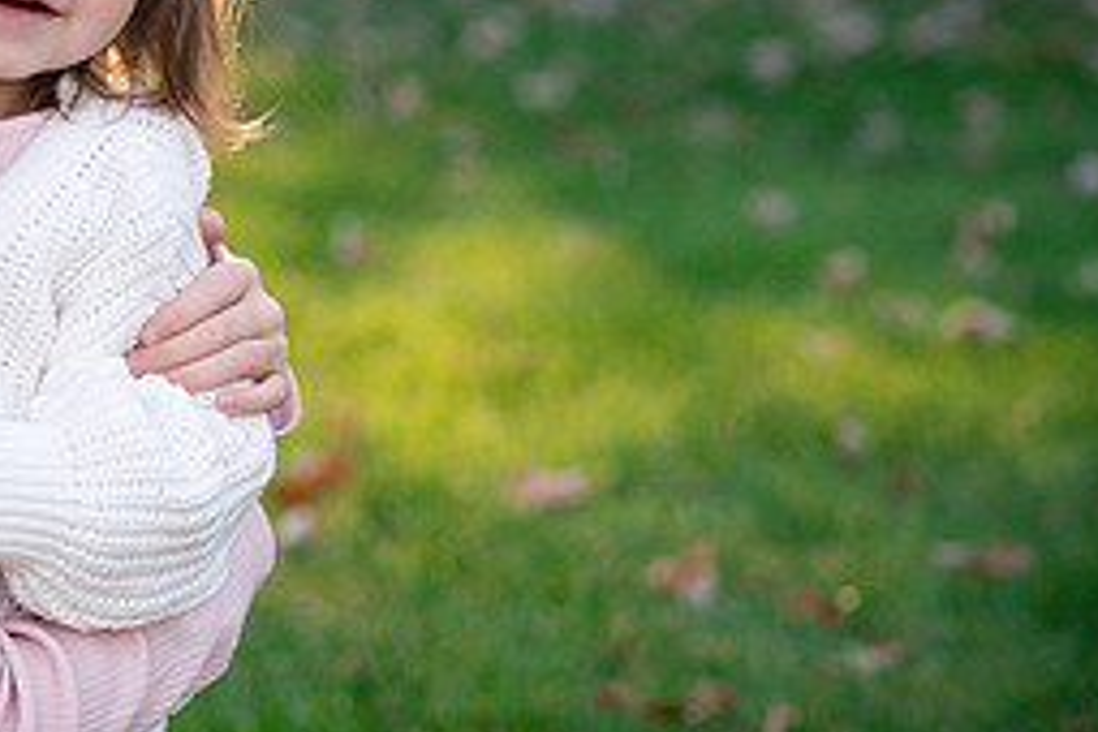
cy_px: 222
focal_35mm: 193
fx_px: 5886
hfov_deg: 10.6
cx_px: -13
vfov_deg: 7.1
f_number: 4
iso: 320
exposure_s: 1/500
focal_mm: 85
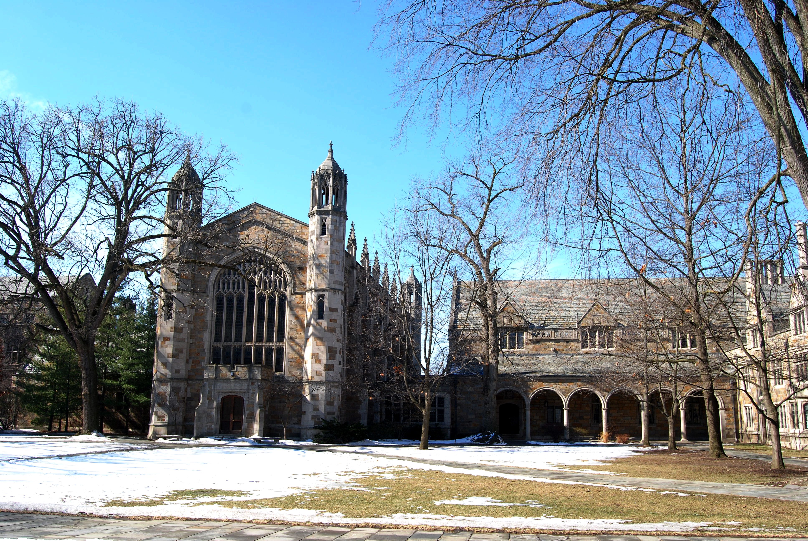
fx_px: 742
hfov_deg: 57.2
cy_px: 270
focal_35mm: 33
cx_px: 404
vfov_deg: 40.1
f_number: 10
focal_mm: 22
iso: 200
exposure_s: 1/200
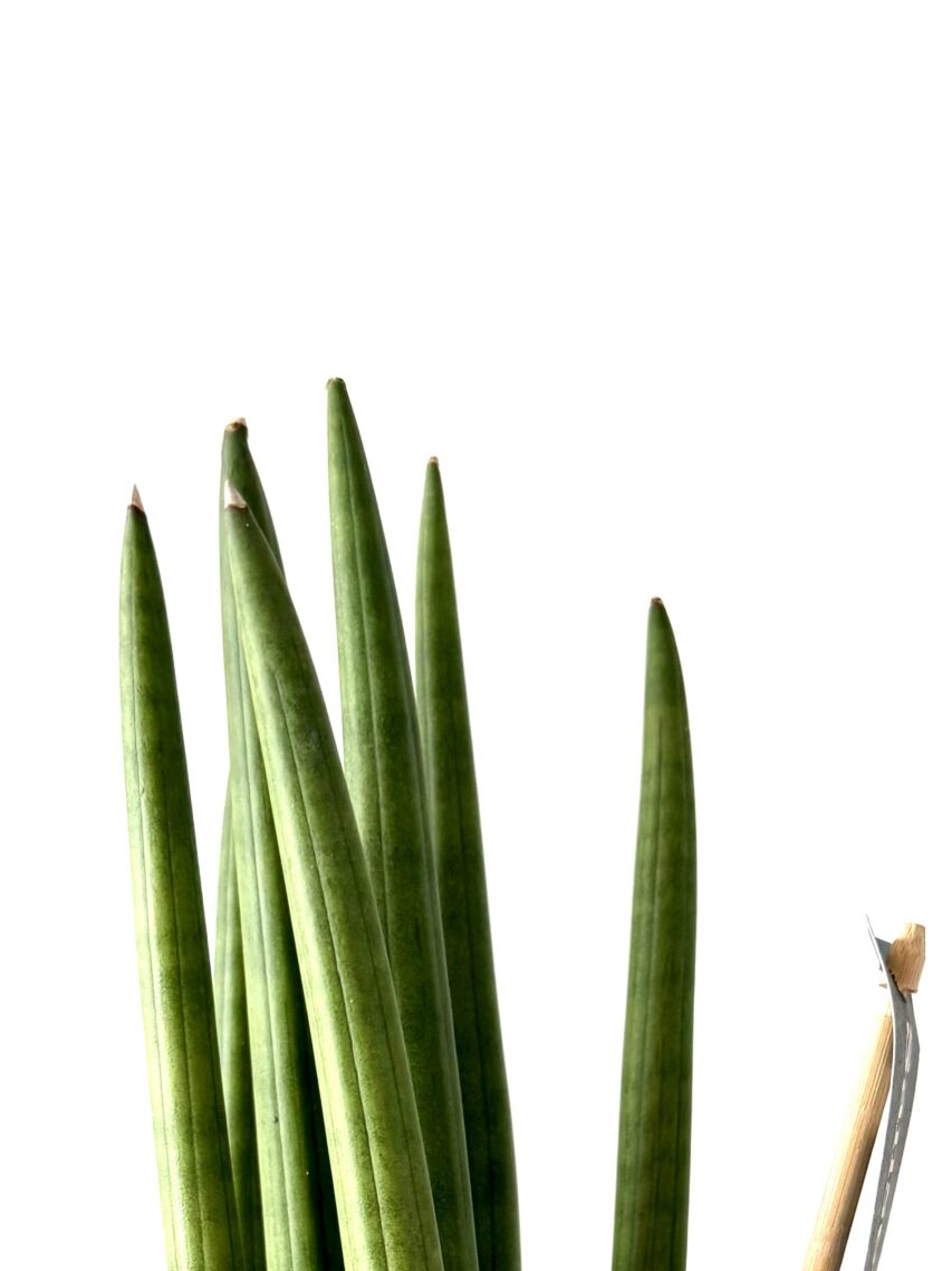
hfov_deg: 27.0
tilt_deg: +1.7
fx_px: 1981
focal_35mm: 54
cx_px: 465
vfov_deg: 32.0
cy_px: 1345
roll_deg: +1.1
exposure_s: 1/121
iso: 200
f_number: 1.78
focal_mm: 6.76
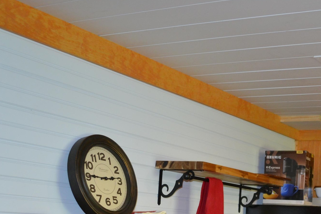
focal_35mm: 62
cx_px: 293
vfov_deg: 20.9
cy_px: 232
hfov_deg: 30.8
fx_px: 553
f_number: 3.5
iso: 450
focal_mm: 18
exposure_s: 1/60
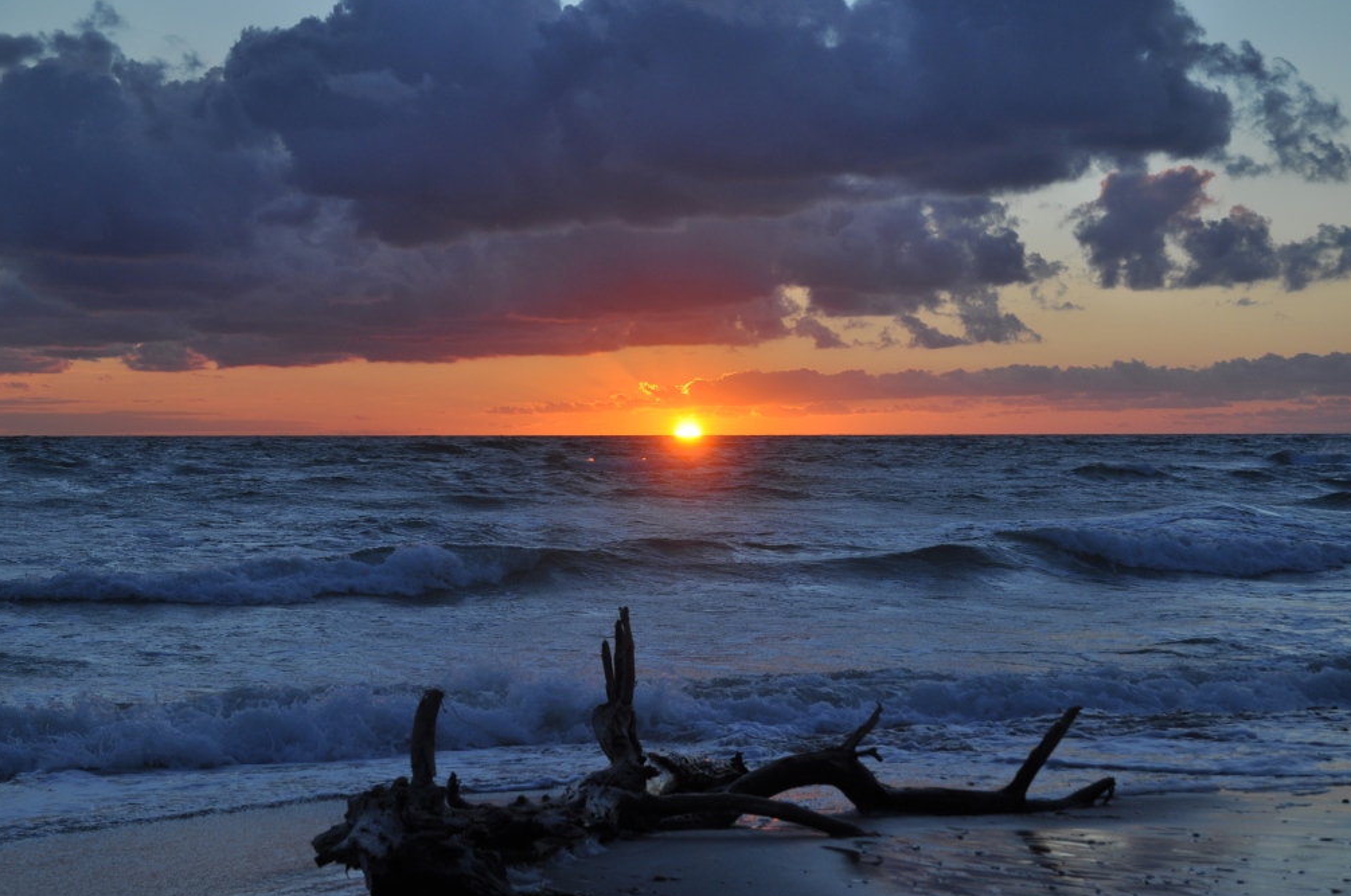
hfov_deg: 29.5
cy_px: 452
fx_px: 2567
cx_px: 679
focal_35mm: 69
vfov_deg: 19.8
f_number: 7.1
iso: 250
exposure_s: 1/100
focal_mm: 45
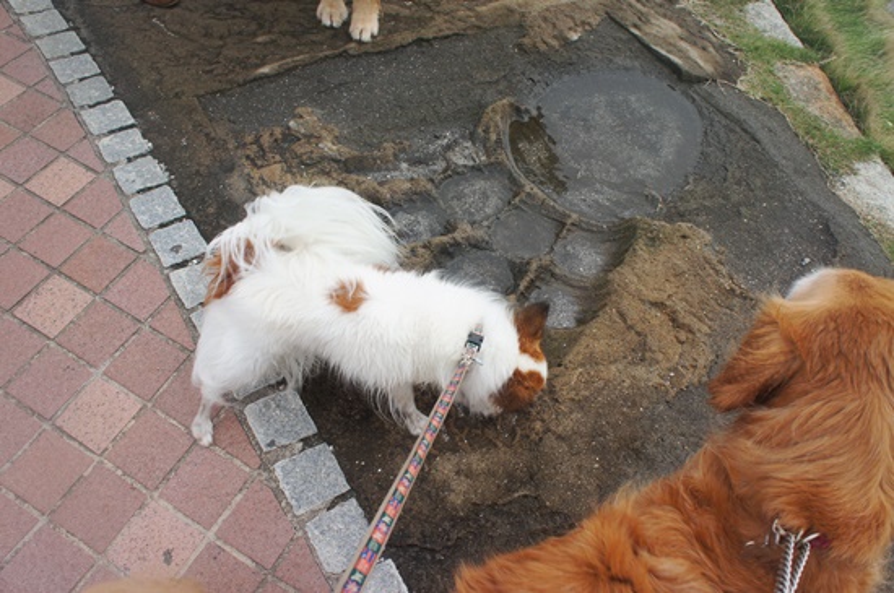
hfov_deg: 64.6
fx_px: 707
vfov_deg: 45.5
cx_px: 447
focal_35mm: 28
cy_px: 296
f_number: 7.1
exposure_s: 1/160
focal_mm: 19
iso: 200
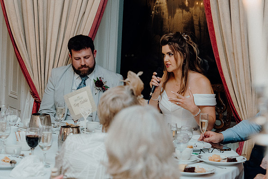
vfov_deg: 13.0
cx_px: 134
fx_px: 782
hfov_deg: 19.5
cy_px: 90
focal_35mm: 105
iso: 2500
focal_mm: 70
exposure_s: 1/160
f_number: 3.5
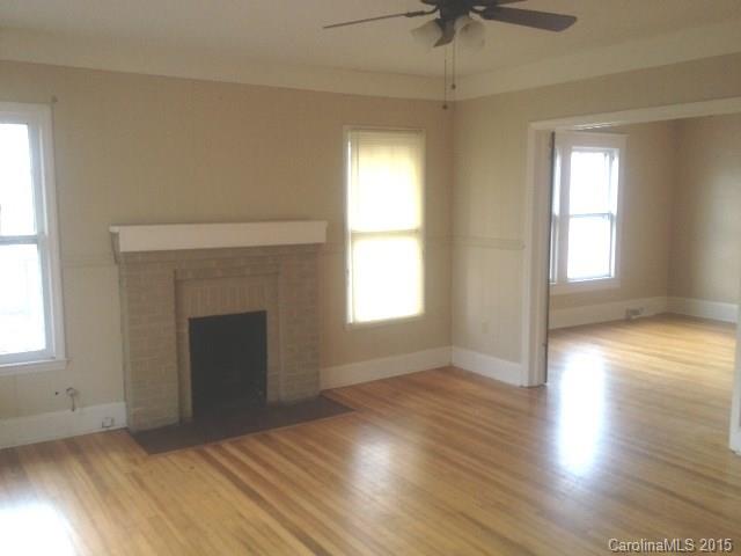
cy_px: 278
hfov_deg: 52.6
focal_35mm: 35
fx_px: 749
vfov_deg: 40.7
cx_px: 370
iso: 200
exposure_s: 1/20
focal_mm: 4.28
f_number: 2.4
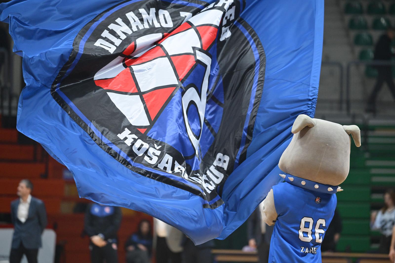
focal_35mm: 200
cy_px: 132
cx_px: 198
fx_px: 2194
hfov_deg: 10.3
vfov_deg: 6.9
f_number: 2.8
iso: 4000
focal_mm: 200
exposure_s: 1/2000
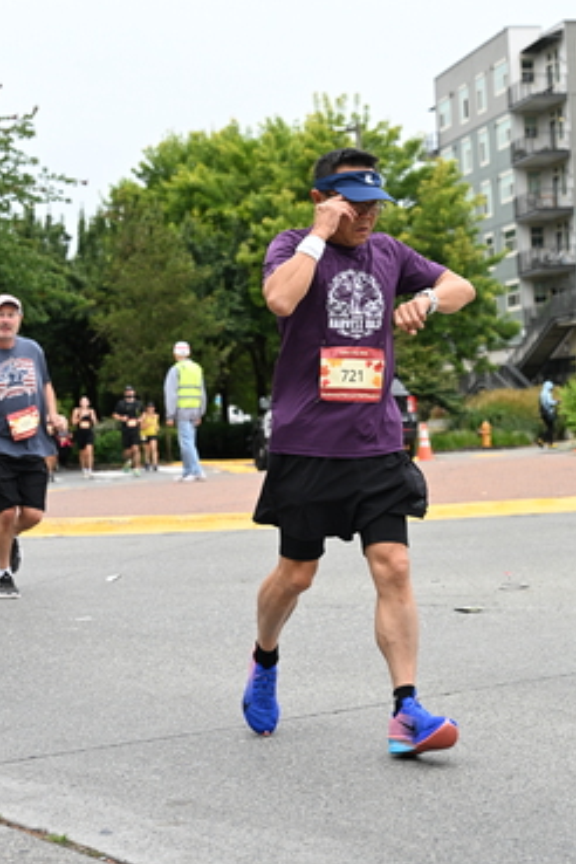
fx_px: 1680
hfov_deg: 19.5
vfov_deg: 28.8
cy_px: 335
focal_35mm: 70
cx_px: 303
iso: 1600
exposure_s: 1/800
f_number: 4
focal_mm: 47
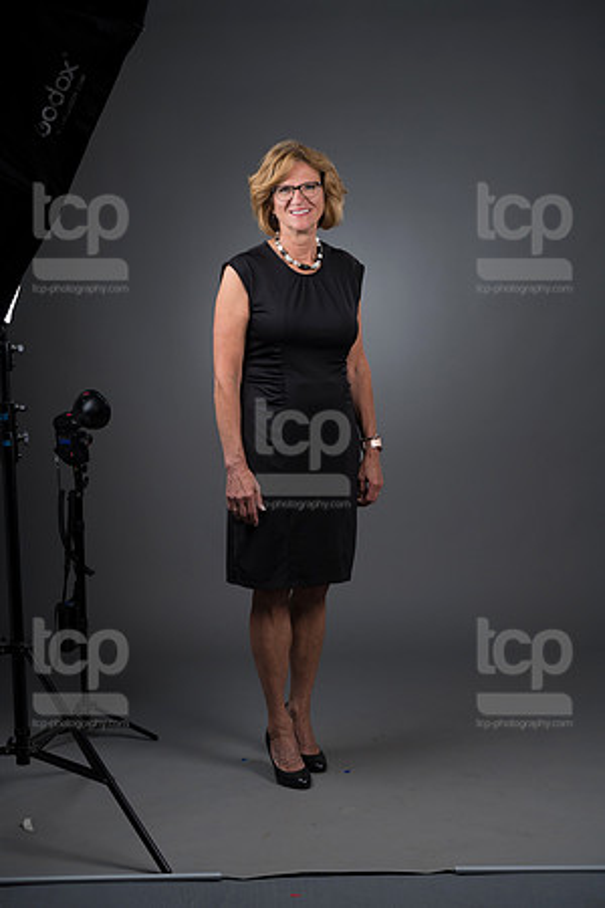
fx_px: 2017
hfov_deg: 17.1
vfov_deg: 25.4
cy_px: 454
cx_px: 302
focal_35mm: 80
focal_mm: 80
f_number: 5.6
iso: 160
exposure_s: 1/250
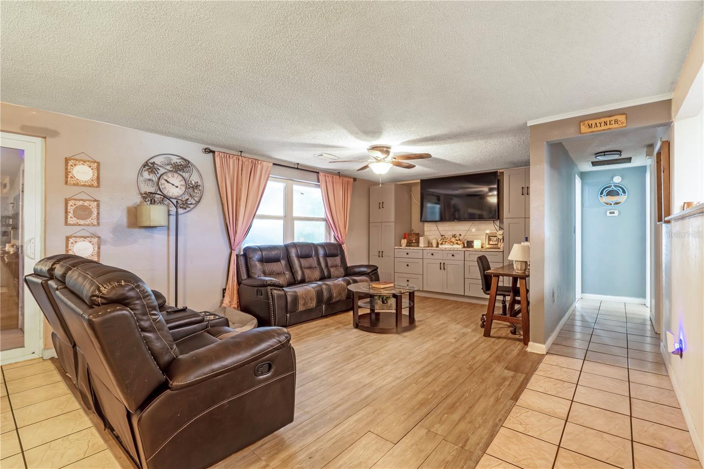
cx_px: 352
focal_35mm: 16
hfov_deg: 95.0
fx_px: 323
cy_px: 234
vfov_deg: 72.0
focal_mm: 11
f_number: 9
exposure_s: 1/20
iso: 250
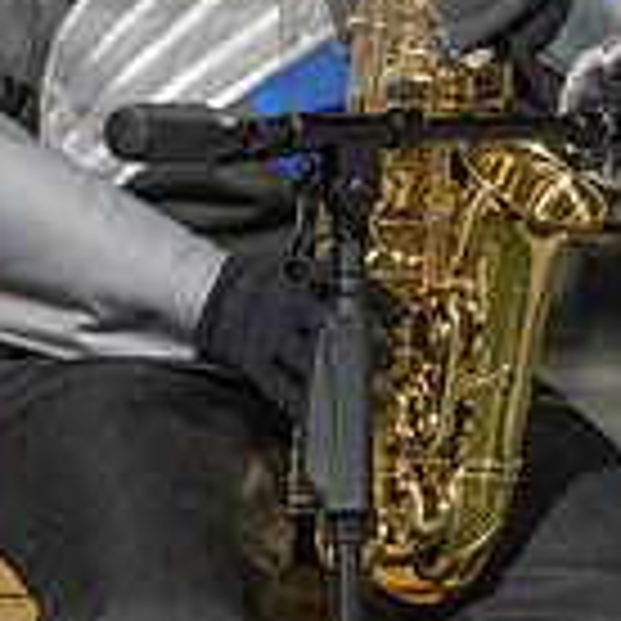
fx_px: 15101
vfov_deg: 2.4
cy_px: -152
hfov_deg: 2.4
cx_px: 449
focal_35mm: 744
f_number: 2.8
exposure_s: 1/500
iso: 4000
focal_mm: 90
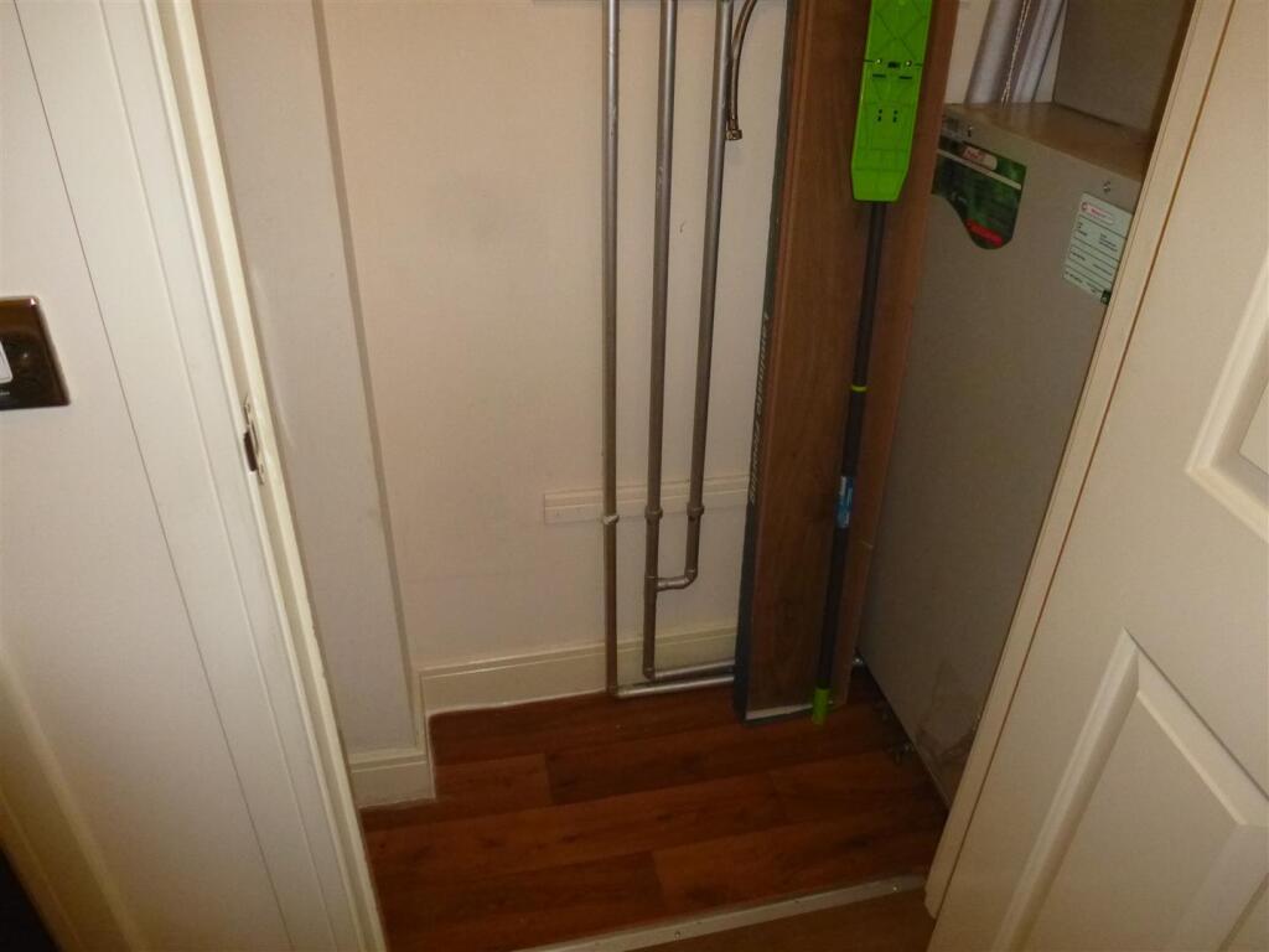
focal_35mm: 25
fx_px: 916
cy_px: 476
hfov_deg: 69.4
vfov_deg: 54.9
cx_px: 634
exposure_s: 1/125
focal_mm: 4.3
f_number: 3.3
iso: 800
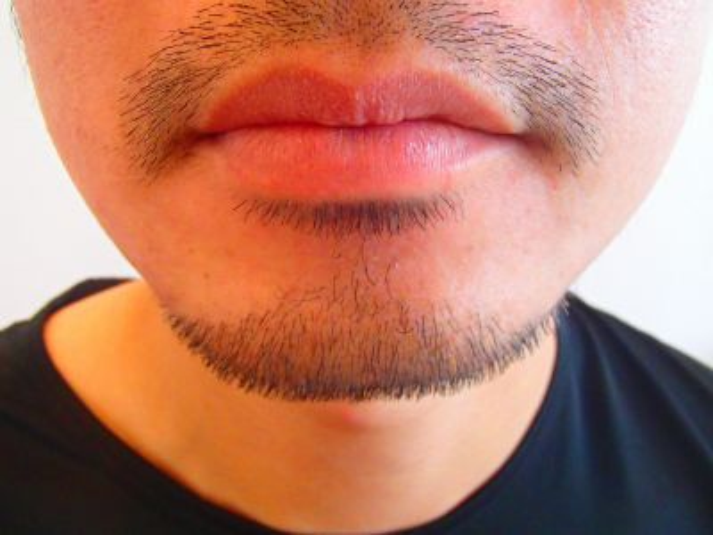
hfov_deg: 50.1
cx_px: 356
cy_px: 268
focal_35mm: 37
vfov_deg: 38.7
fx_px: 762
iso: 800
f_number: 4.7
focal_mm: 6.64
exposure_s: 1/80
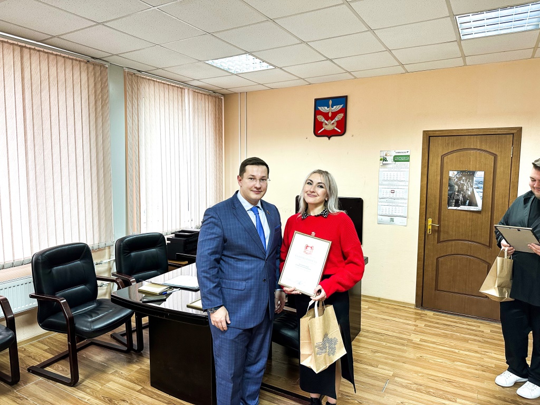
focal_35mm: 24
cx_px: 270
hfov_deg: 71.6
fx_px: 374
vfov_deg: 56.8
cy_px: 202
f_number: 1.8
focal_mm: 6.86
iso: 200
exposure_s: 1/50
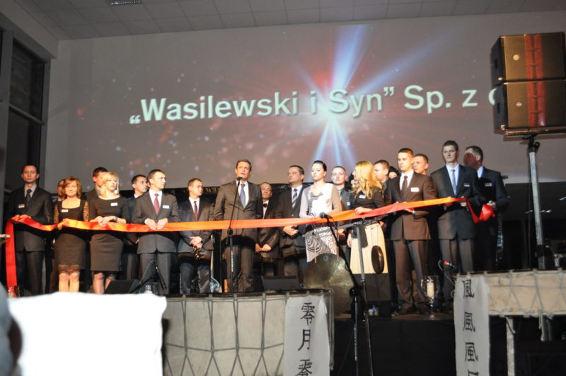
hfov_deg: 53.2
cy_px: 188
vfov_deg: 36.8
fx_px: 565
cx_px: 283
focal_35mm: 36
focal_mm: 24
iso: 1400
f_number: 4
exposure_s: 1/60
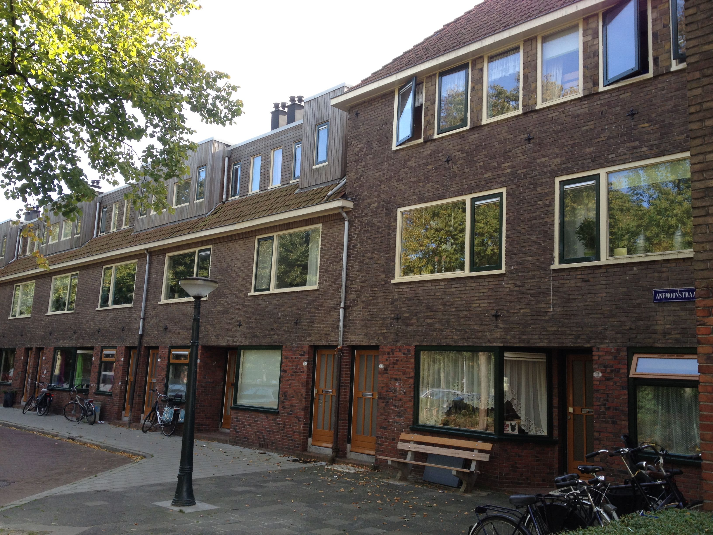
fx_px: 721
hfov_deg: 52.6
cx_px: 356
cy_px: 268
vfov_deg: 40.7
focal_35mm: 35
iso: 50
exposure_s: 1/245
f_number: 2.4
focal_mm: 4.3
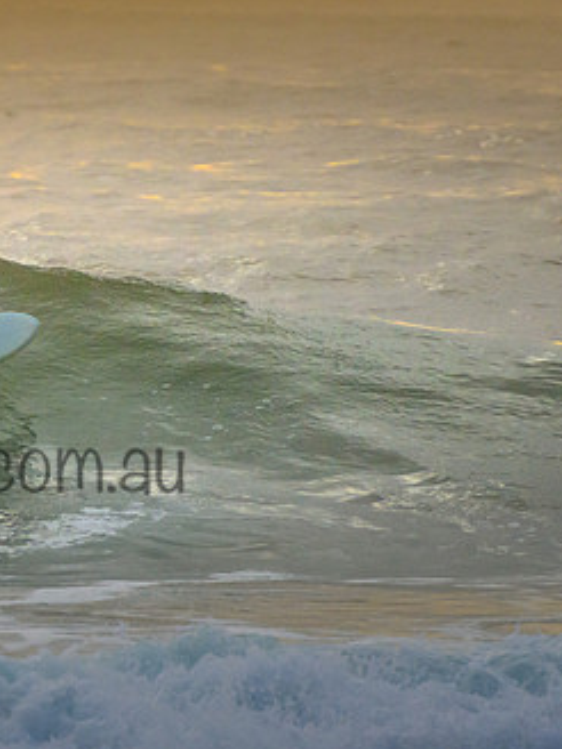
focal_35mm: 935
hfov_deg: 1.6
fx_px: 20240
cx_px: -73
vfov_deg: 2.1
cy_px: 304
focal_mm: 400
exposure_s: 1/2000
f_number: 5.6
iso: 1250
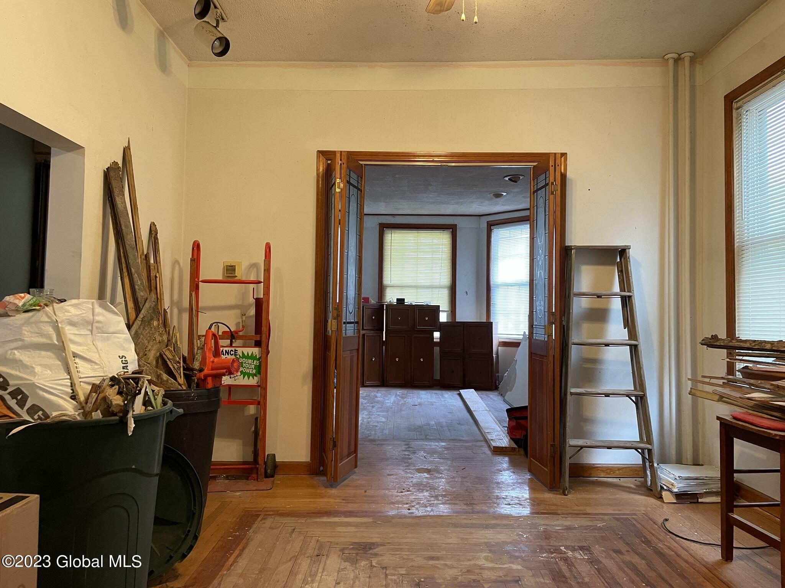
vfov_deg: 53.1
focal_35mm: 26
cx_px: 392
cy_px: 294
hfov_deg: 67.3
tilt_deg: +3.9
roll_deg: -0.8
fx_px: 590
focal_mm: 4.2
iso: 250
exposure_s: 1/60
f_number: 1.6
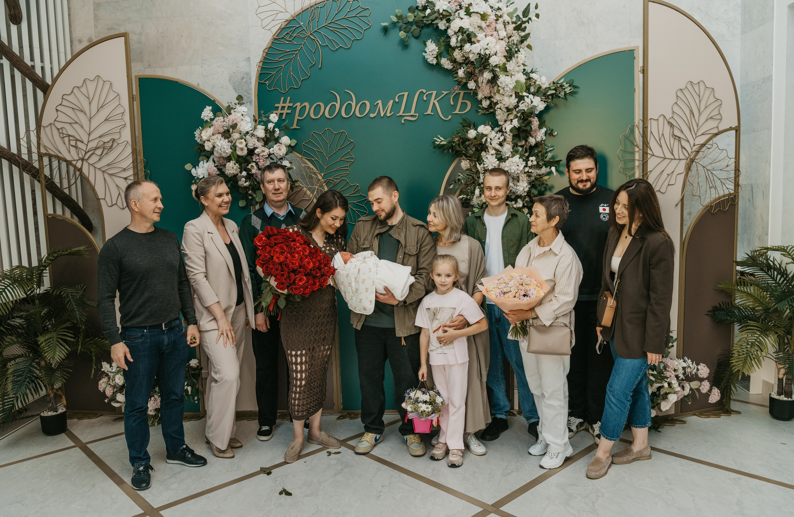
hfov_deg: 66.0
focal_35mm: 28
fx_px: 611
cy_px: 272
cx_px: 396
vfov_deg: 45.8
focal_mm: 27
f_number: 4.5
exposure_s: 1/160
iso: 320
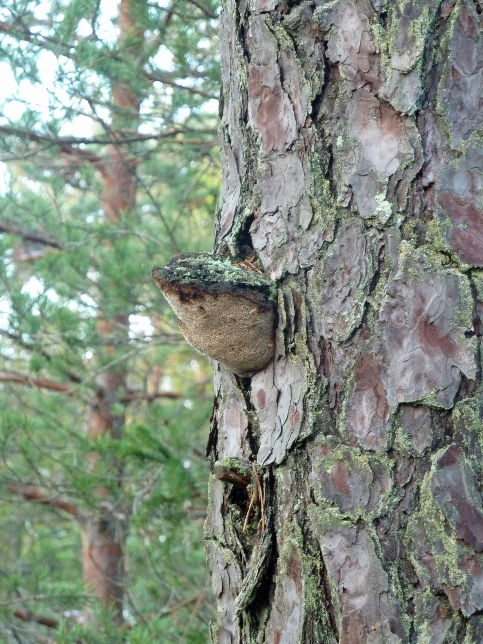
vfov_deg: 13.4
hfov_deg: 10.1
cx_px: 242
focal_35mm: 147
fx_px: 2735
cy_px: 322
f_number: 4.5
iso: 400
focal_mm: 24.1
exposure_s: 1/25
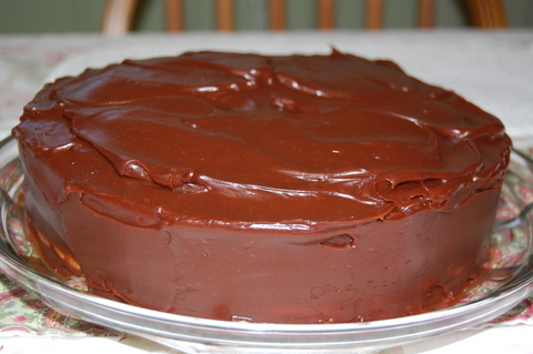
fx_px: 887
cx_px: 266
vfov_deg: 22.6
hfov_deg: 33.4
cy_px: 177
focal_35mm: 60
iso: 400
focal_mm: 40
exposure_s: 1/60
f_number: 5
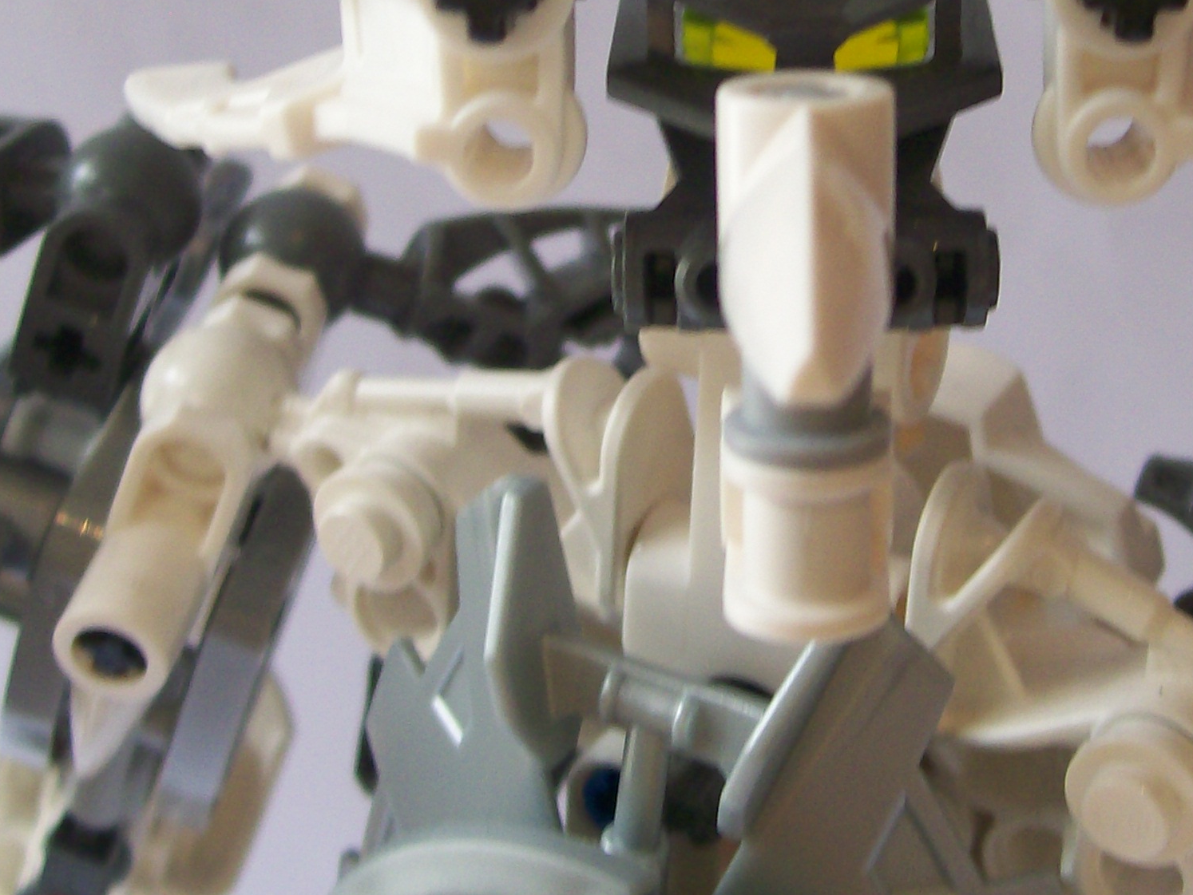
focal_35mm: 74
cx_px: 713
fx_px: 2551
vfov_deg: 19.6
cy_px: 146
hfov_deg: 26.3
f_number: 2.7
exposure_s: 1/36.2
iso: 80
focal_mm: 6
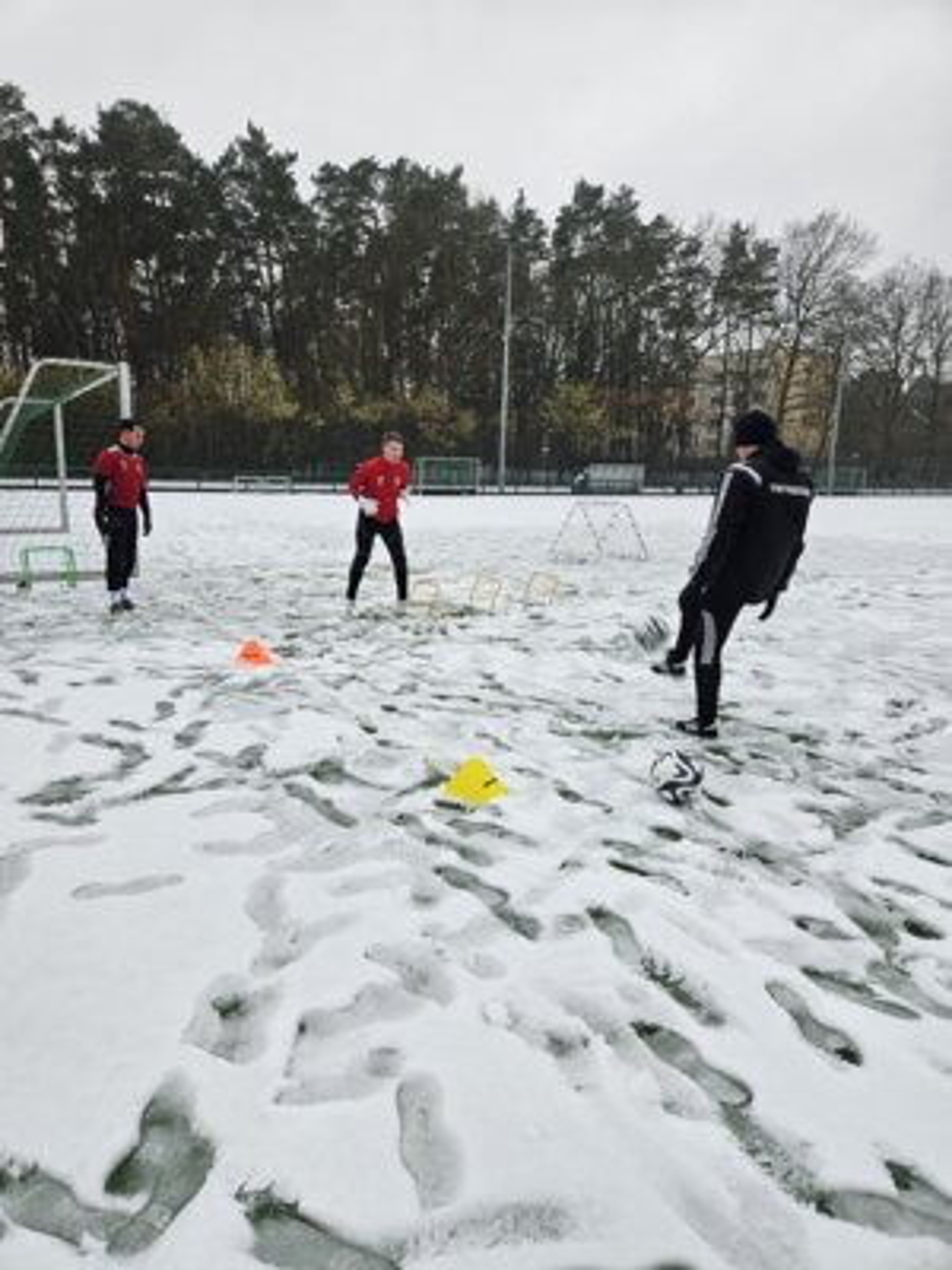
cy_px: 635
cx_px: 476
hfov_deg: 58.9
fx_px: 843
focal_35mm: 23
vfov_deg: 73.9
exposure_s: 1/163
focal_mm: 5.4
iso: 25
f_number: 1.8
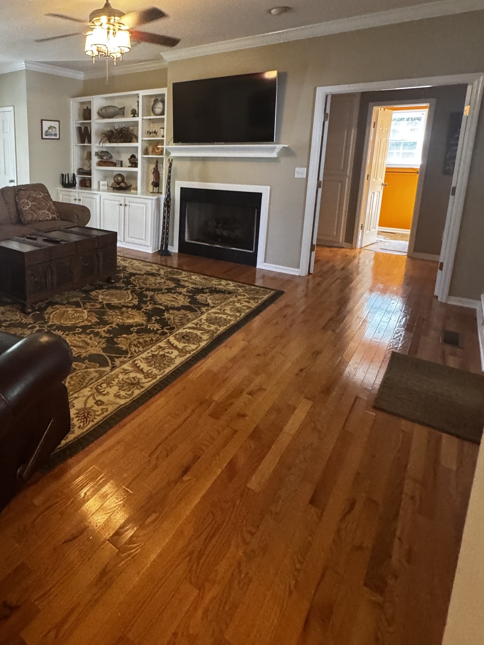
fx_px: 410
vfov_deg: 74.6
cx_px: 111
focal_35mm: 22
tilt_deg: -11.3
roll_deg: -0.3
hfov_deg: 57.5
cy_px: 229
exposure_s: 1/60
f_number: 2.2
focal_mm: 2.22
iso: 1000
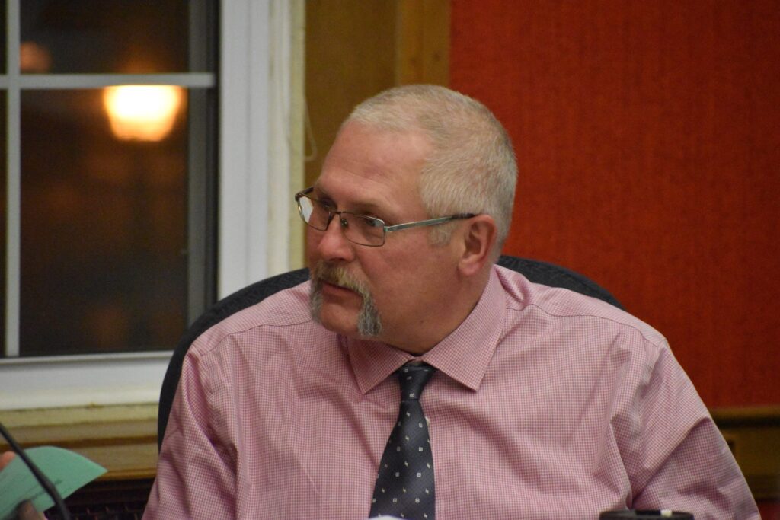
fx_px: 8451
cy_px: 260
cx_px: 390
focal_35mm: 390
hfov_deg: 5.3
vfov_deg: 3.5
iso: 10000
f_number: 6
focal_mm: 260
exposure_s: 1/500
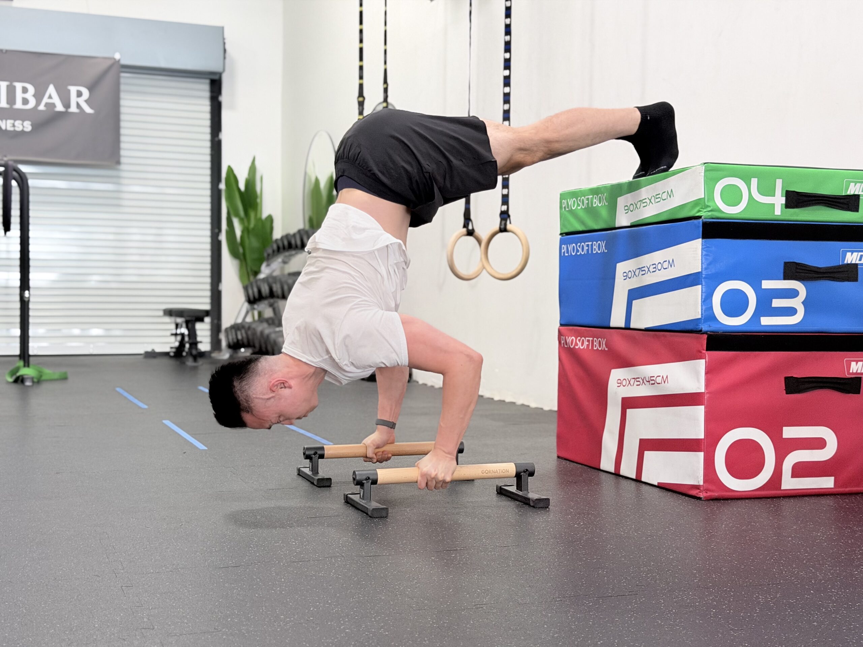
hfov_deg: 39.7
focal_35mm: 48
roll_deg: -0.5
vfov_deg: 30.3
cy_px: 324
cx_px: 432
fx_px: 1197
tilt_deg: -1.6
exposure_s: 1/40
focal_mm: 6.76
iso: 320
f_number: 1.78
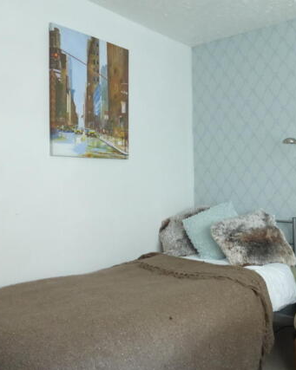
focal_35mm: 32
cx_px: 227
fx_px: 351
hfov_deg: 44.0
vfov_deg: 55.7
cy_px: 182
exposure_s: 1/25
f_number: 3.3
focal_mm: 4.3
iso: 400
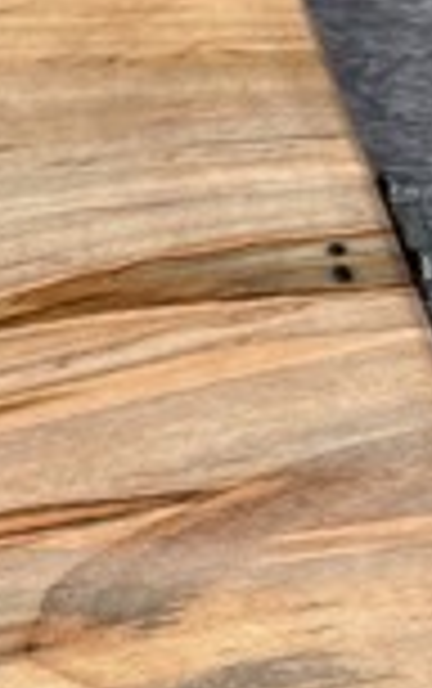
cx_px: -1179
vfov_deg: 9.4
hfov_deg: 5.5
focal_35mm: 216
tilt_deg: -57.4
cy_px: 1111
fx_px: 4057
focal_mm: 5.96
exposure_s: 1/561
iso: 50
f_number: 1.6
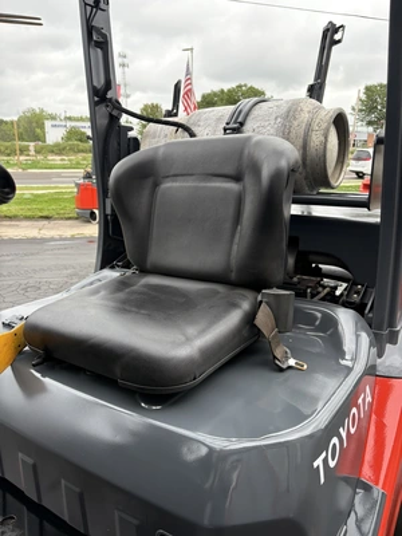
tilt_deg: -13.6
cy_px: 268
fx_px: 403
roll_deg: -1.5
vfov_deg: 67.3
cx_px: 201
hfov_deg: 53.1
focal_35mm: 26
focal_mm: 5.96
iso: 64
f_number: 1.6
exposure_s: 1/447
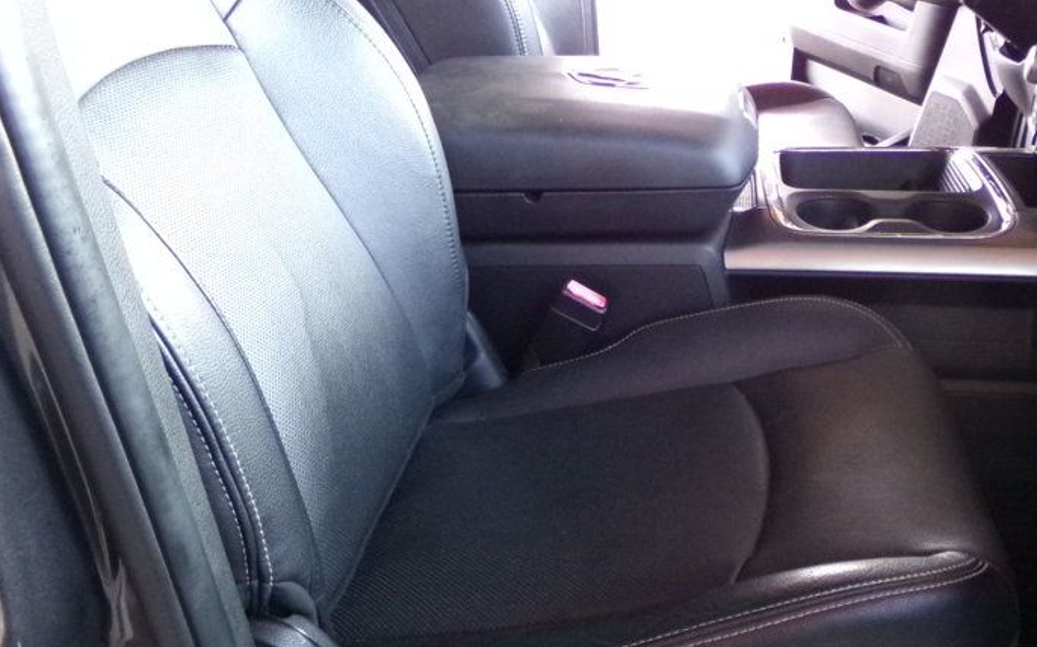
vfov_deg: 33.3
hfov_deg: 50.4
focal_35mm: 38
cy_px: 431
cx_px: 715
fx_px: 1073
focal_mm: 4.3
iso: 800
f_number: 3.7
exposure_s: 1/60
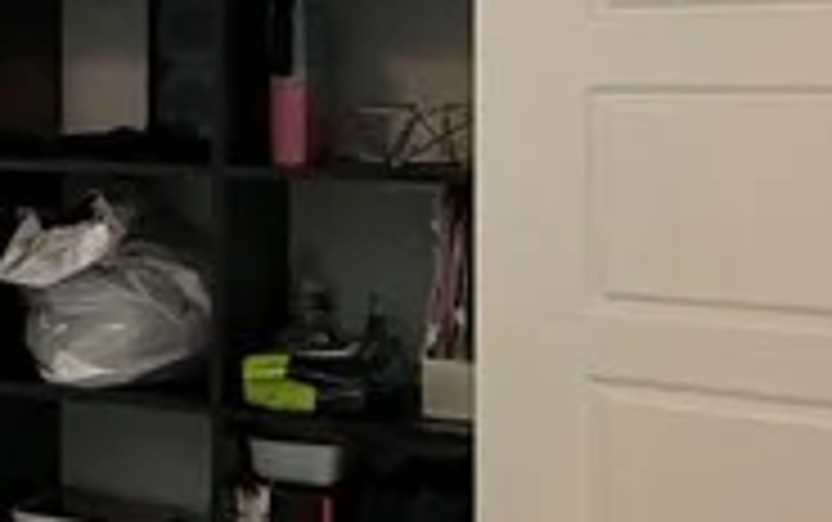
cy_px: 72
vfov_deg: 15.8
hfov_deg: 18.1
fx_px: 1861
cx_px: -792
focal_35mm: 82
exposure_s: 1/120
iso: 250
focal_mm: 2.22
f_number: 2.2
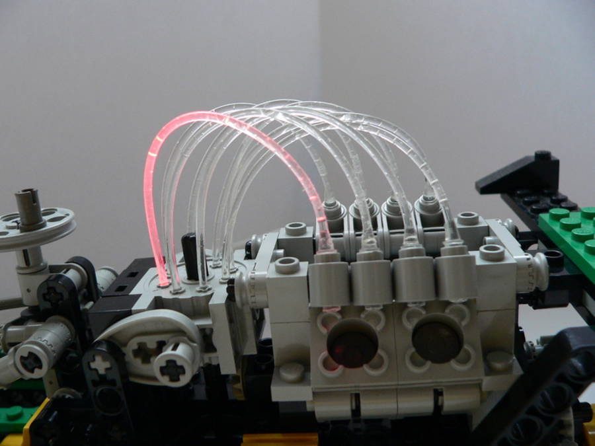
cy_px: 223
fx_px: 619
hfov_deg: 51.4
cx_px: 298
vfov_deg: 39.7
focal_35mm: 36
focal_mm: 6
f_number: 2.8
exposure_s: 1/40
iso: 200
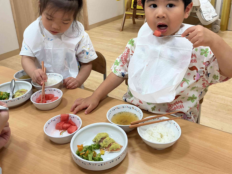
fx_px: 241
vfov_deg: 39.4
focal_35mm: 36
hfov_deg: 51.3
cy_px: 66
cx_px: 122
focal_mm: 3
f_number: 1.8
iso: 64
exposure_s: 1/120
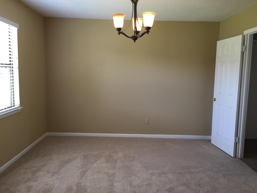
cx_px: 128
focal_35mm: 29
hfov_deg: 61.7
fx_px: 215
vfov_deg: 48.2
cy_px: 96
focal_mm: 4.15
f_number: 2.2
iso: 32
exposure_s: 1/30
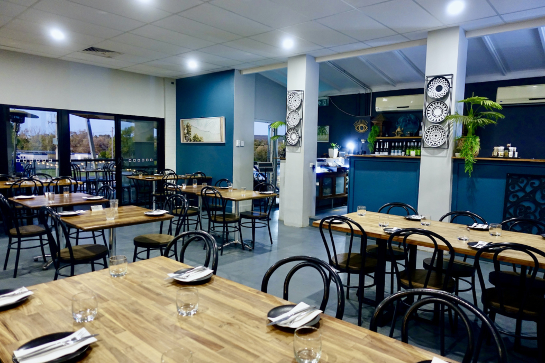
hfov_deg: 73.7
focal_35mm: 24
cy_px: 182
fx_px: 363
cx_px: 272
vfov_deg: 53.1
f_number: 1.8
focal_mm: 8.8
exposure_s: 1/30
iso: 500
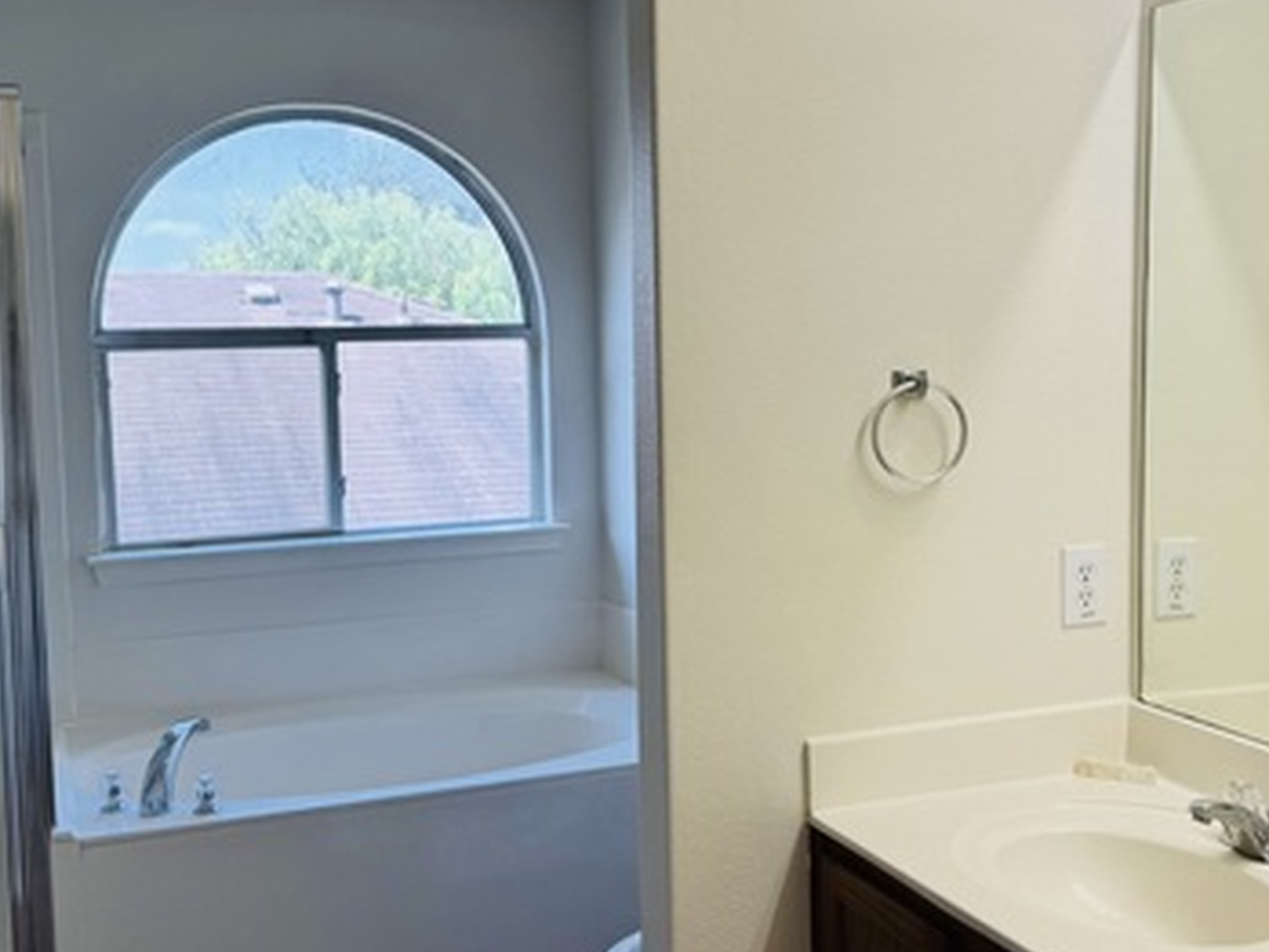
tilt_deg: -4.2
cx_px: 724
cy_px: 443
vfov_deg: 32.9
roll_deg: +1.3
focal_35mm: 44
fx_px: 1614
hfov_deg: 42.8
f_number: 1.78
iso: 64
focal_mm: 6.76
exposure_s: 1/235
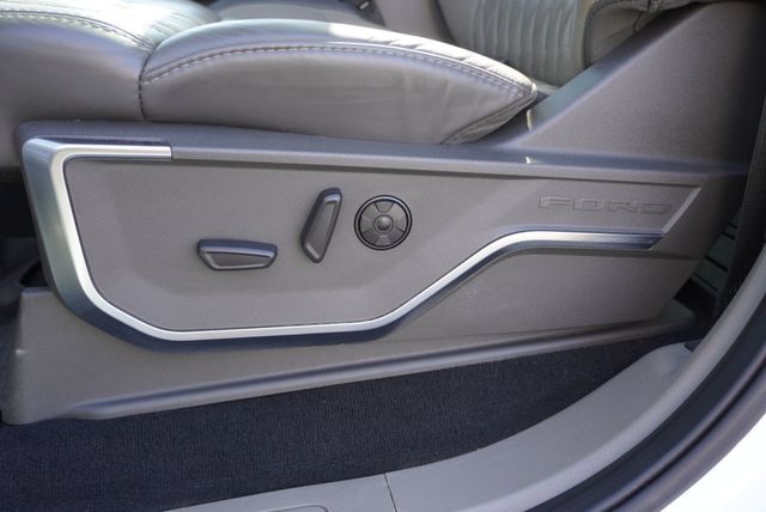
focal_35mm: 32
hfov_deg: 59.4
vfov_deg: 41.8
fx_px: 671
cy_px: 256
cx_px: 383
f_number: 4
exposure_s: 1/160
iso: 500
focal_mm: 21
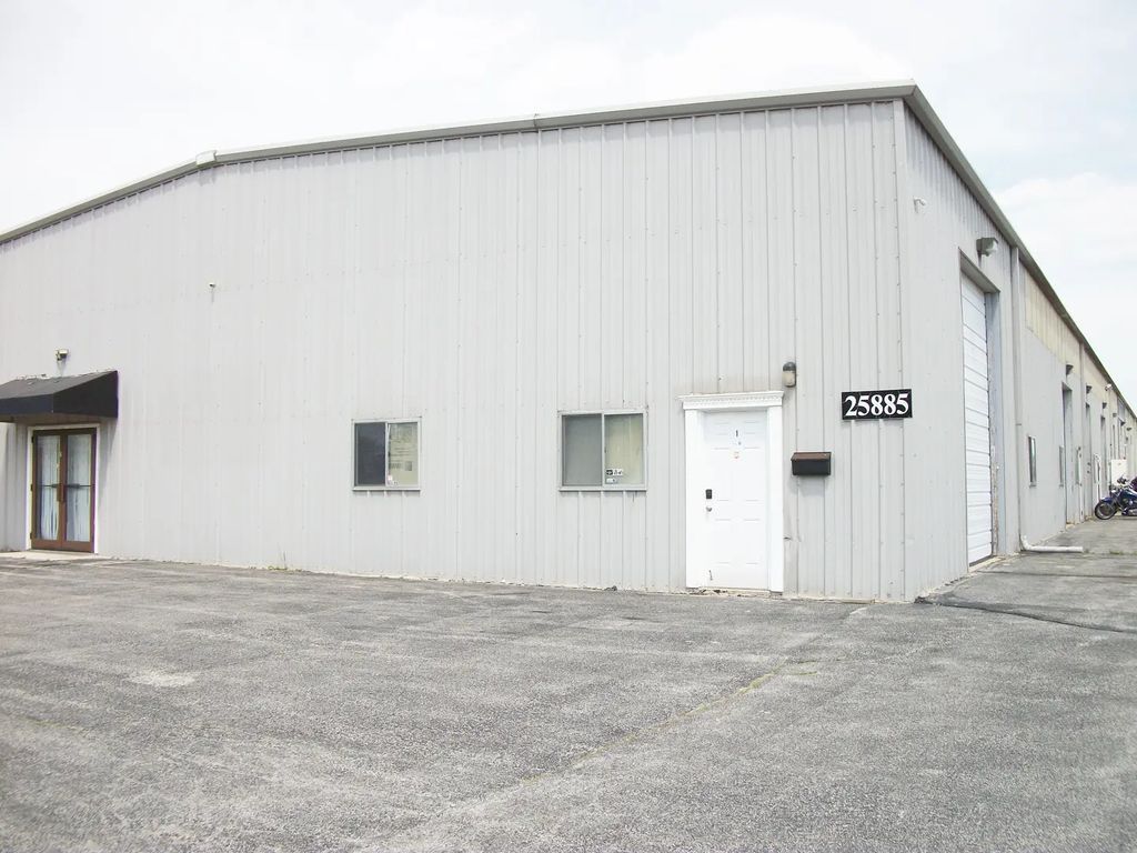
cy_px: 426
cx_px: 568
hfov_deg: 56.8
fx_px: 1051
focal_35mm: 32
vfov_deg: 44.2
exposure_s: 1/160
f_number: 8.8
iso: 80
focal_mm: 5.7
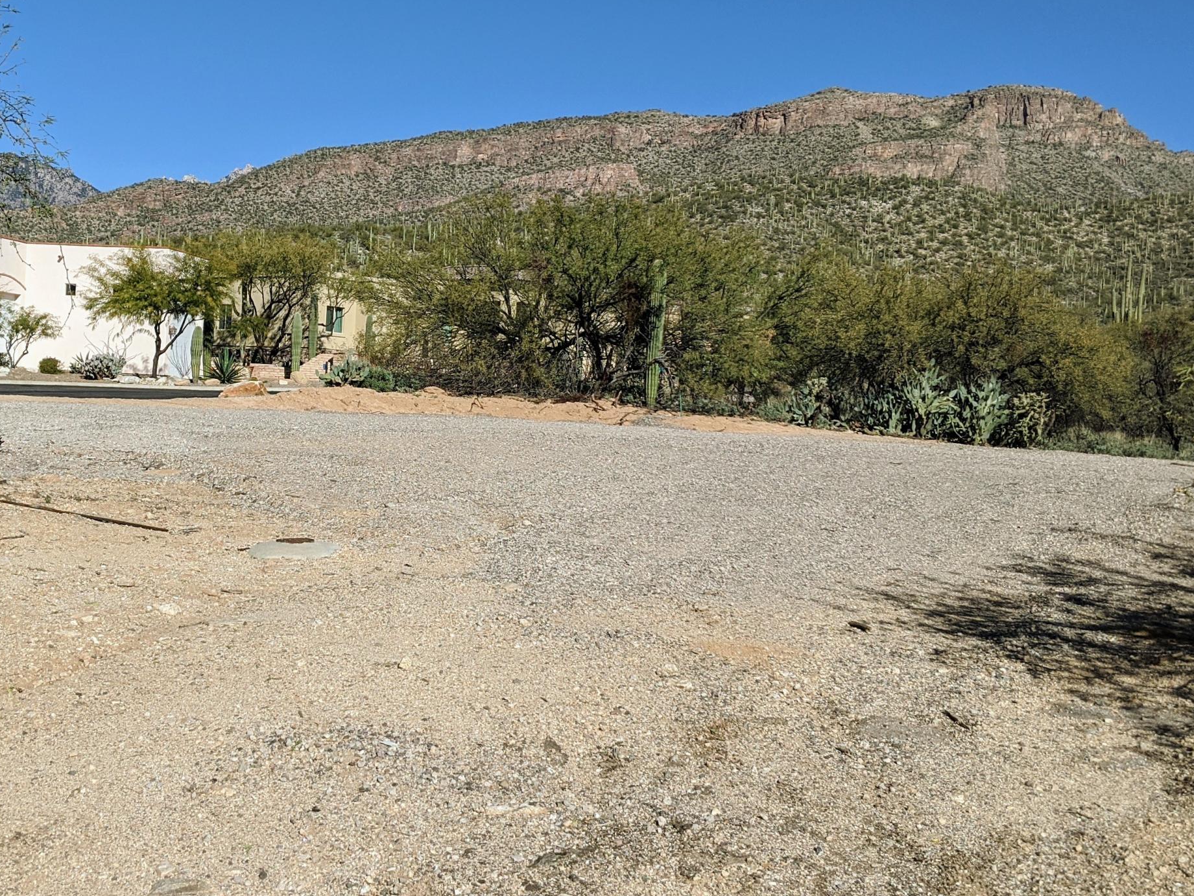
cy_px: 360
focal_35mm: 44
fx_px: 1518
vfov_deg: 32.8
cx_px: 470
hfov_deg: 42.7
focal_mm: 4.44
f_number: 1.8
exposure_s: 1/4673
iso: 45
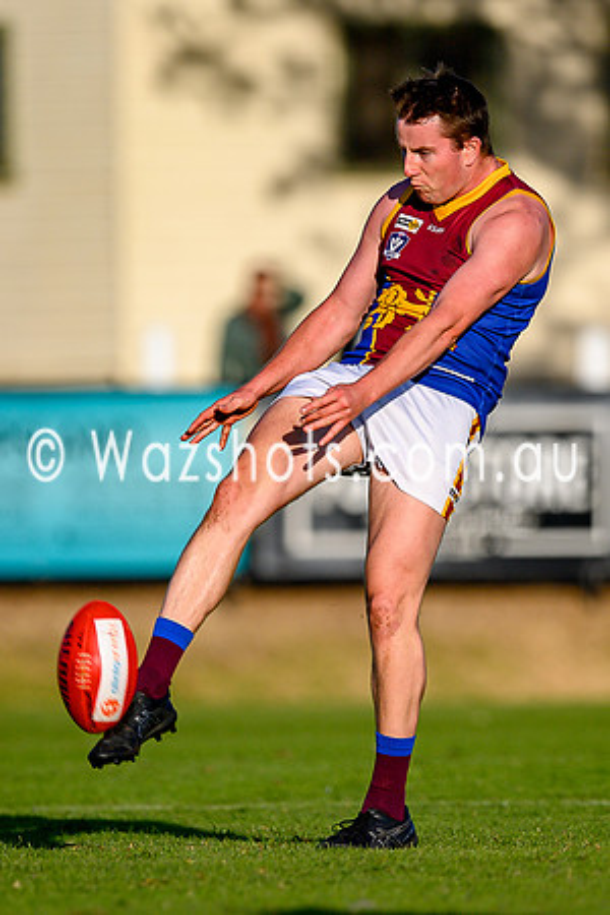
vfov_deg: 1.9
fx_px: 27149
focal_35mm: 1068
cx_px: 396
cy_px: 470
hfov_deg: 1.3
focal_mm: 500
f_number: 4
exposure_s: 1/2500
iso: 160
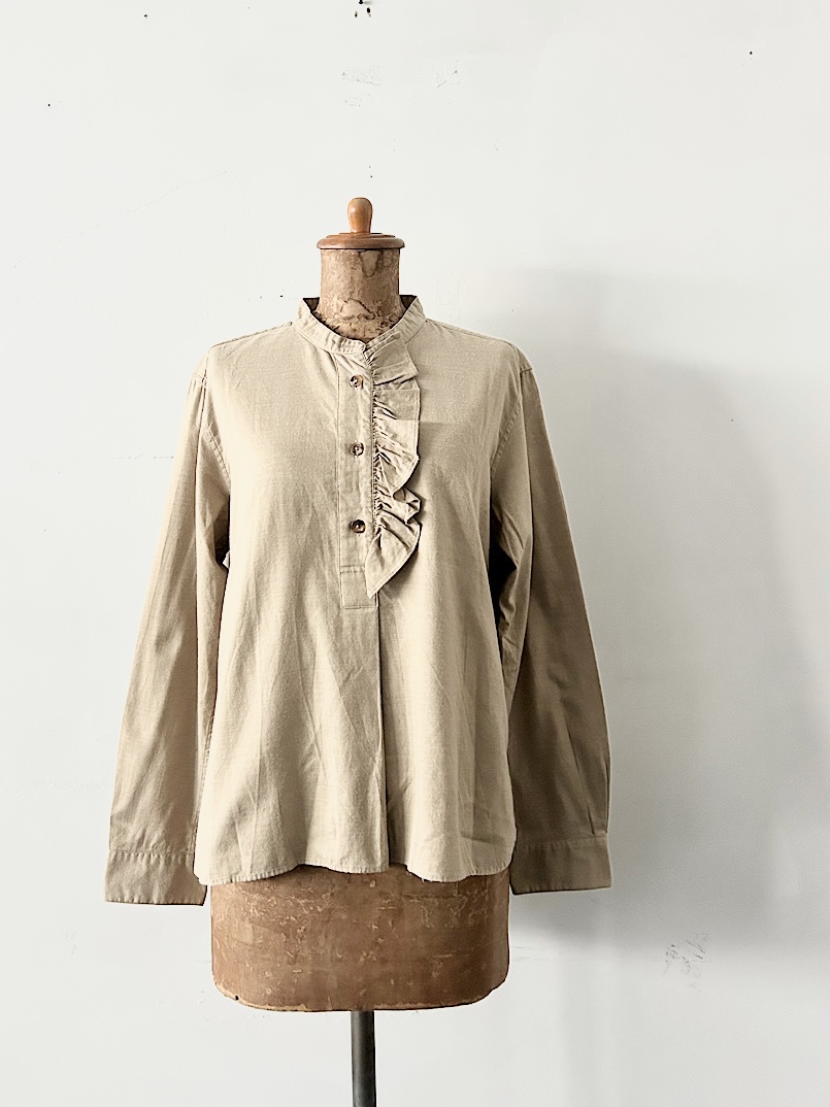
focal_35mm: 31
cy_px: 471
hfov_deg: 45.3
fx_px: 991
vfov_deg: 58.1
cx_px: 357
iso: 500
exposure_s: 1/53
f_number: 1.5
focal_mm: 5.7
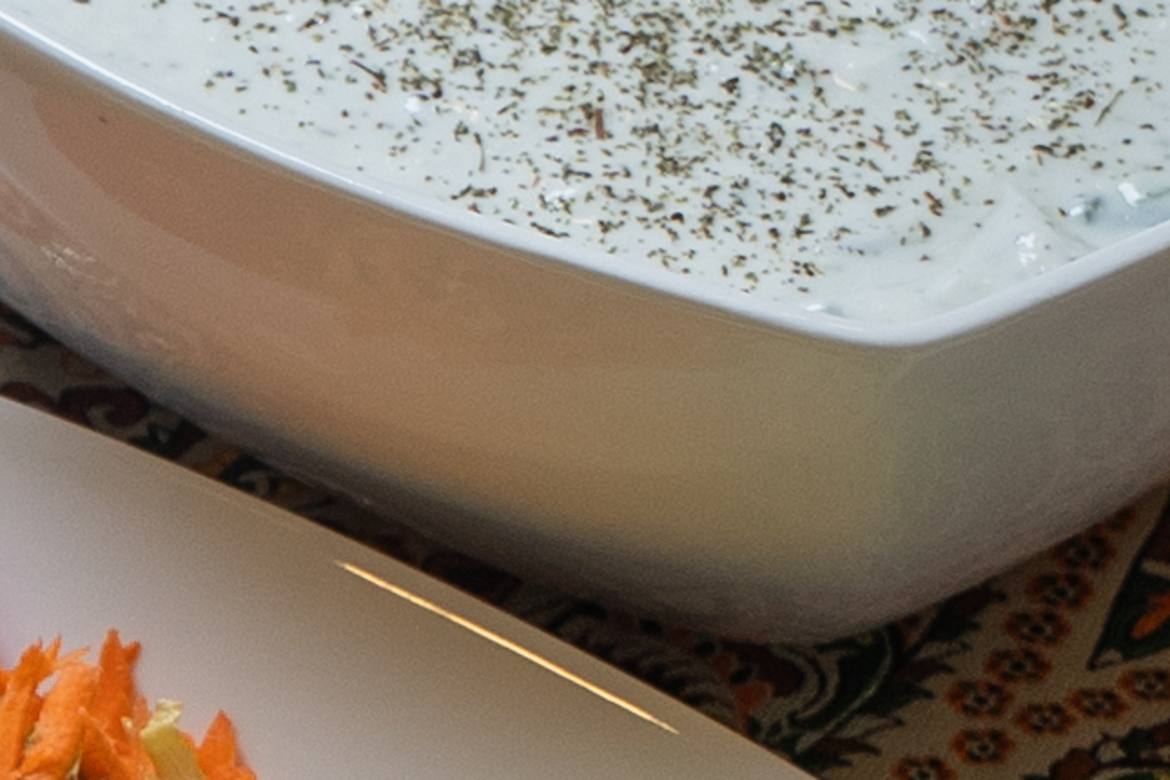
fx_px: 14071
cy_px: 1965
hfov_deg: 4.7
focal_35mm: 433
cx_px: -666
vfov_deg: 3.1
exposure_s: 1/160
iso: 100
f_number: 4.5
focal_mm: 47.6
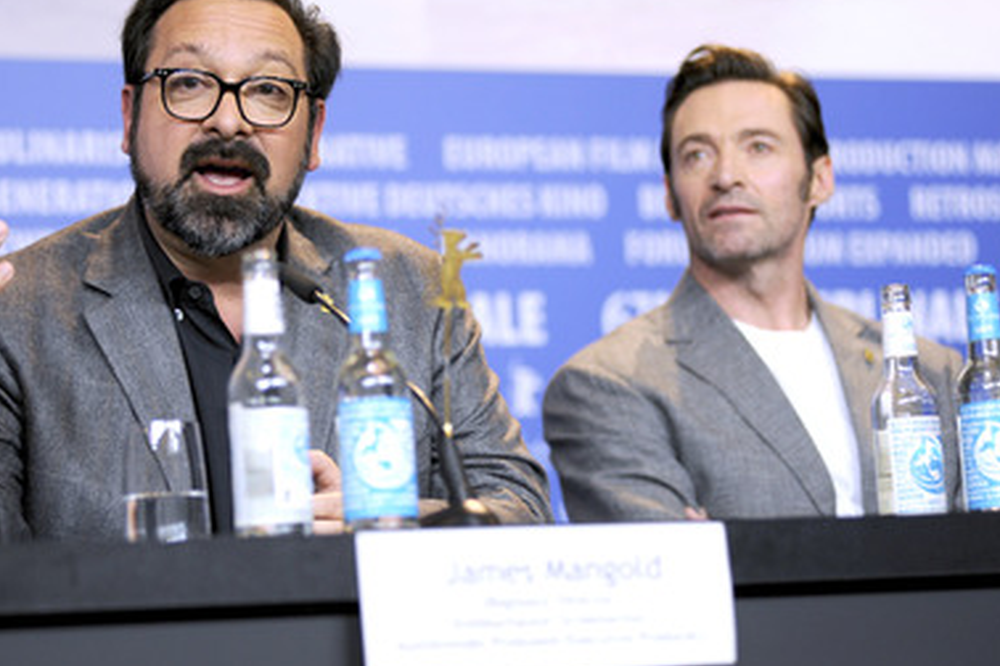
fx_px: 3472
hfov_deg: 16.4
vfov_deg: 11.0
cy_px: 317
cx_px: 423
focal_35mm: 125
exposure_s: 1/640
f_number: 2.8
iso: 1250
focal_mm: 105
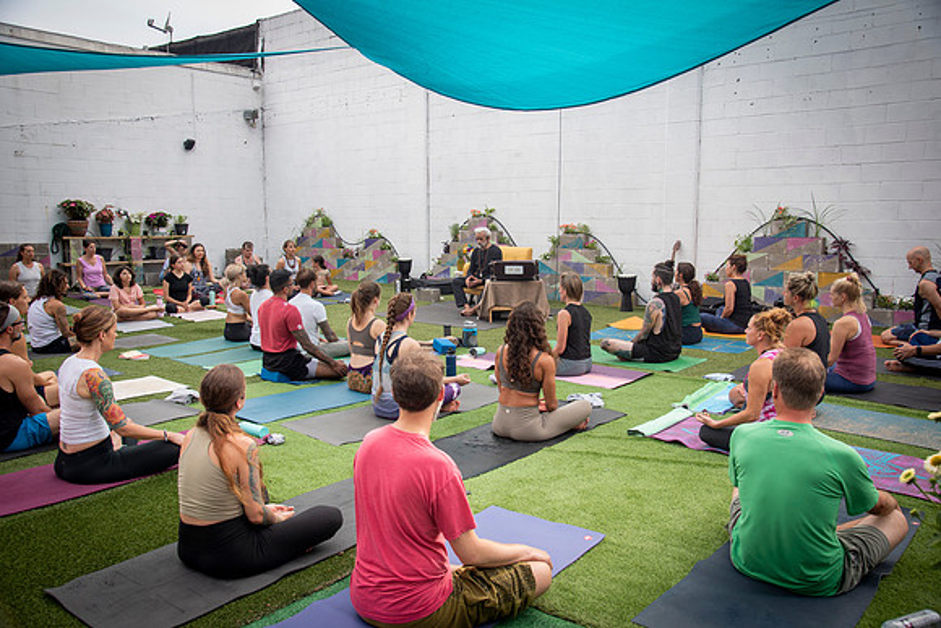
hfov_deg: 61.9
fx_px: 784
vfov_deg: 43.6
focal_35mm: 30
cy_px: 314
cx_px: 470
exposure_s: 1/200
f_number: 5
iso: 160
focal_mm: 30
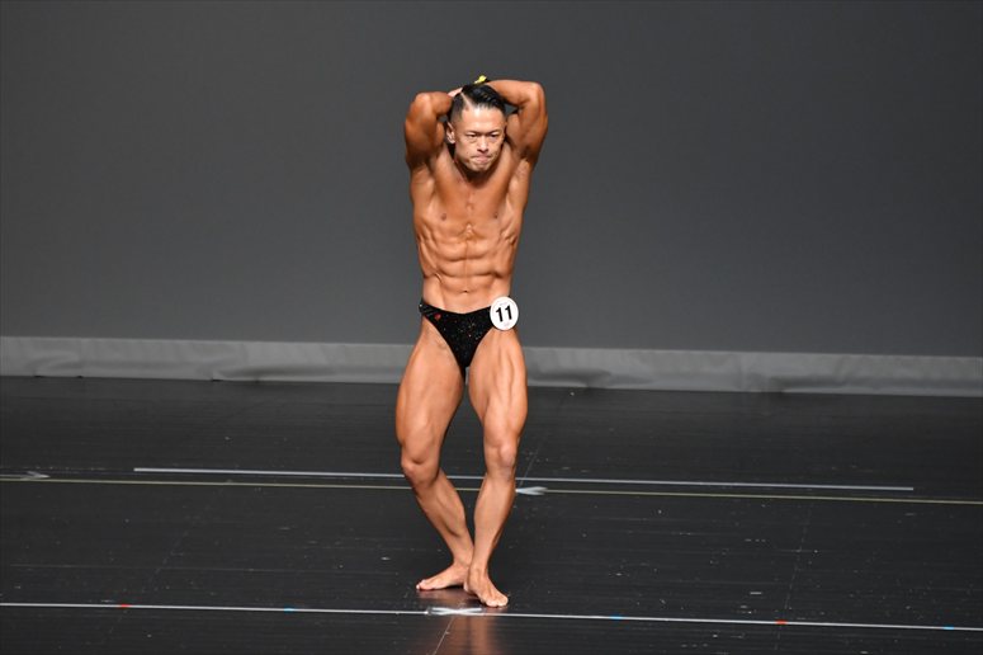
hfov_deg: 6.0
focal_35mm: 345
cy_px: 328
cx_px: 492
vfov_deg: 4.0
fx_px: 9416
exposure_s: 1/400
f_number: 5.6
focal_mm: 230
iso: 2500
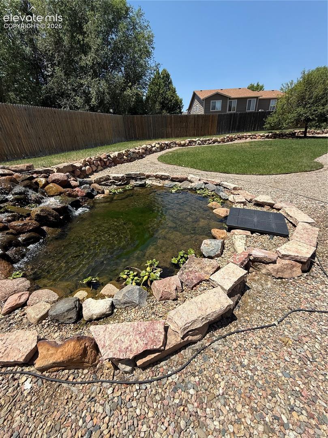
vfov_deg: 102.1
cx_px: 164
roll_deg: +1.9
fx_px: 177
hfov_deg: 85.6
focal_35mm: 14
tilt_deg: -26.2
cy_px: 219
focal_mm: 2.22
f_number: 2.2
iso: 50
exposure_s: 1/1698
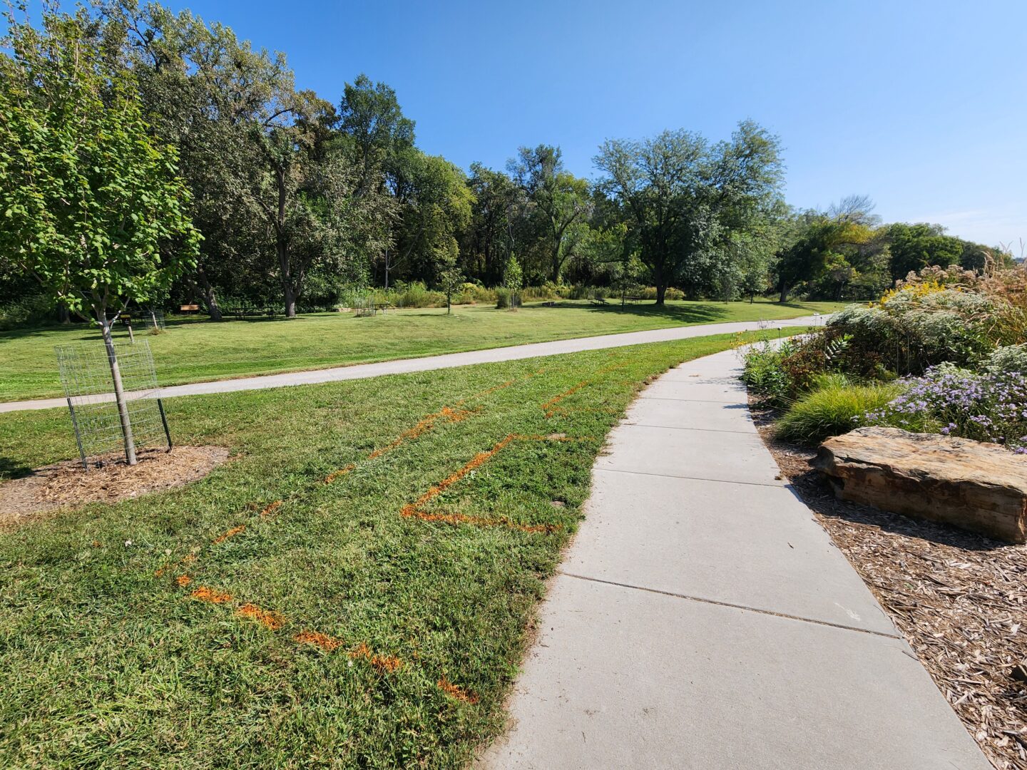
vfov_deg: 89.9
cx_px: 514
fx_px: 386
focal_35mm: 13
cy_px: 385
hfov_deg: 106.2
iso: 50
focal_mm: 2.2
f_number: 2.2
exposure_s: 1/1983
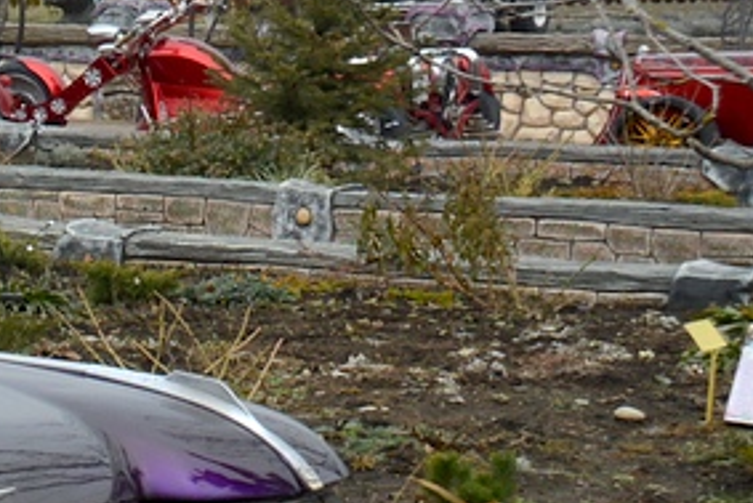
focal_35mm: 140
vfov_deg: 9.8
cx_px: -745
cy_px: 261
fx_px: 2930
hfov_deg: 12.8
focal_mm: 22
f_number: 8
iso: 200
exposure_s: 1/250
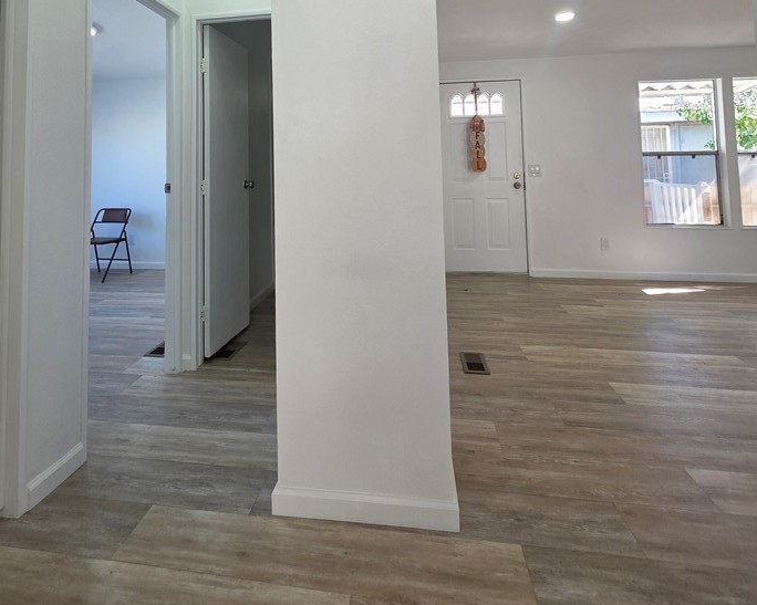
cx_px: 350
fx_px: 426
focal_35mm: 19
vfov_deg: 65.9
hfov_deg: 83.1
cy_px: 143
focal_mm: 2.2
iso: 64
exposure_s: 1/120
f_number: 1.9
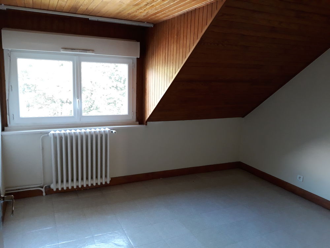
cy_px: 124
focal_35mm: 27
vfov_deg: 51.4
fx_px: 257
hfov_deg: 65.3
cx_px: 165
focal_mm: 3.71
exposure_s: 1/50
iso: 200
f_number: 1.7
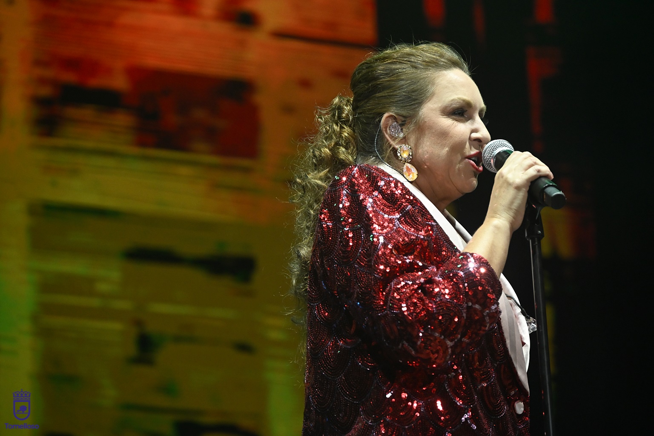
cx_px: 327
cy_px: 218
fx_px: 3270
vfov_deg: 7.6
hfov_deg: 11.4
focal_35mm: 180
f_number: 6.3
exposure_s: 1/500
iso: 4000
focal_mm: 180
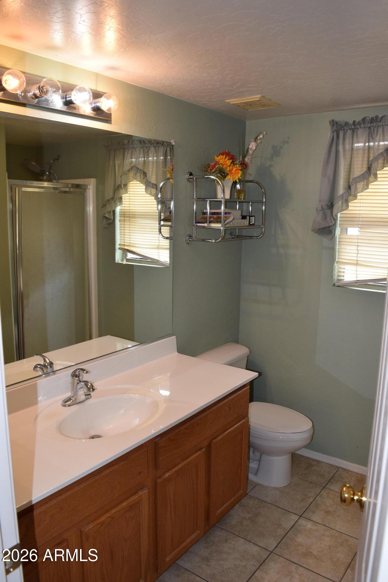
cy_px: 291
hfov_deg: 47.9
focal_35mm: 27
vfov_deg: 67.4
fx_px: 437
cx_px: 194
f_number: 5.6
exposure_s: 1/125
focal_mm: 18
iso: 800
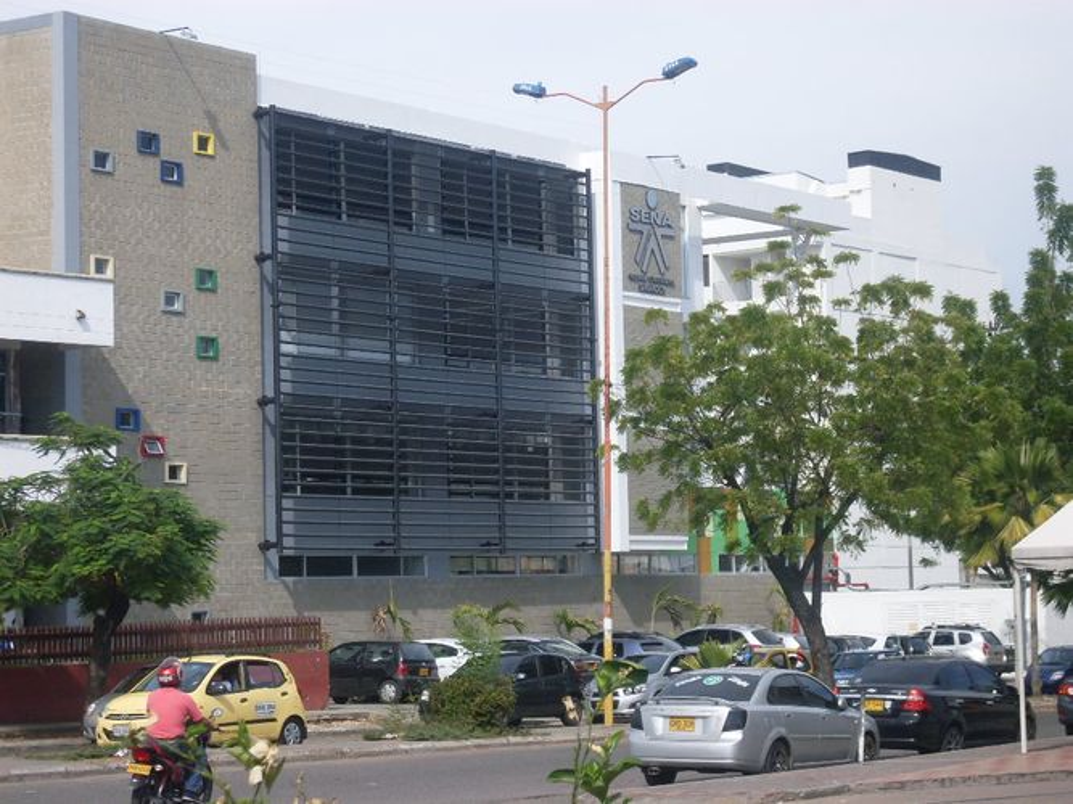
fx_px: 3192
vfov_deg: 14.4
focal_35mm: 103
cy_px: 402
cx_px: 536
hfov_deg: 19.1
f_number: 4.8
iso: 80
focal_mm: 17.1
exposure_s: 1/500
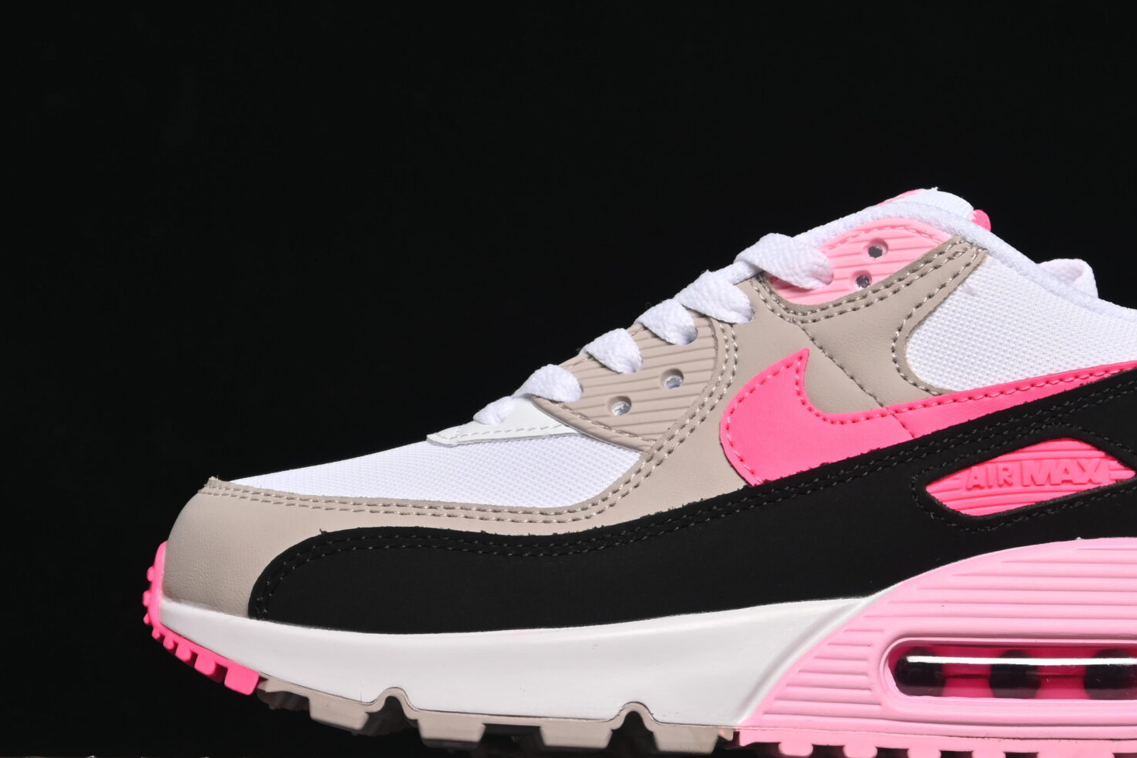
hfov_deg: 15.6
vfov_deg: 10.5
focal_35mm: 131
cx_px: 774
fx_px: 4137
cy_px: 348
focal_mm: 50
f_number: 6.3
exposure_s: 1/60
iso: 160
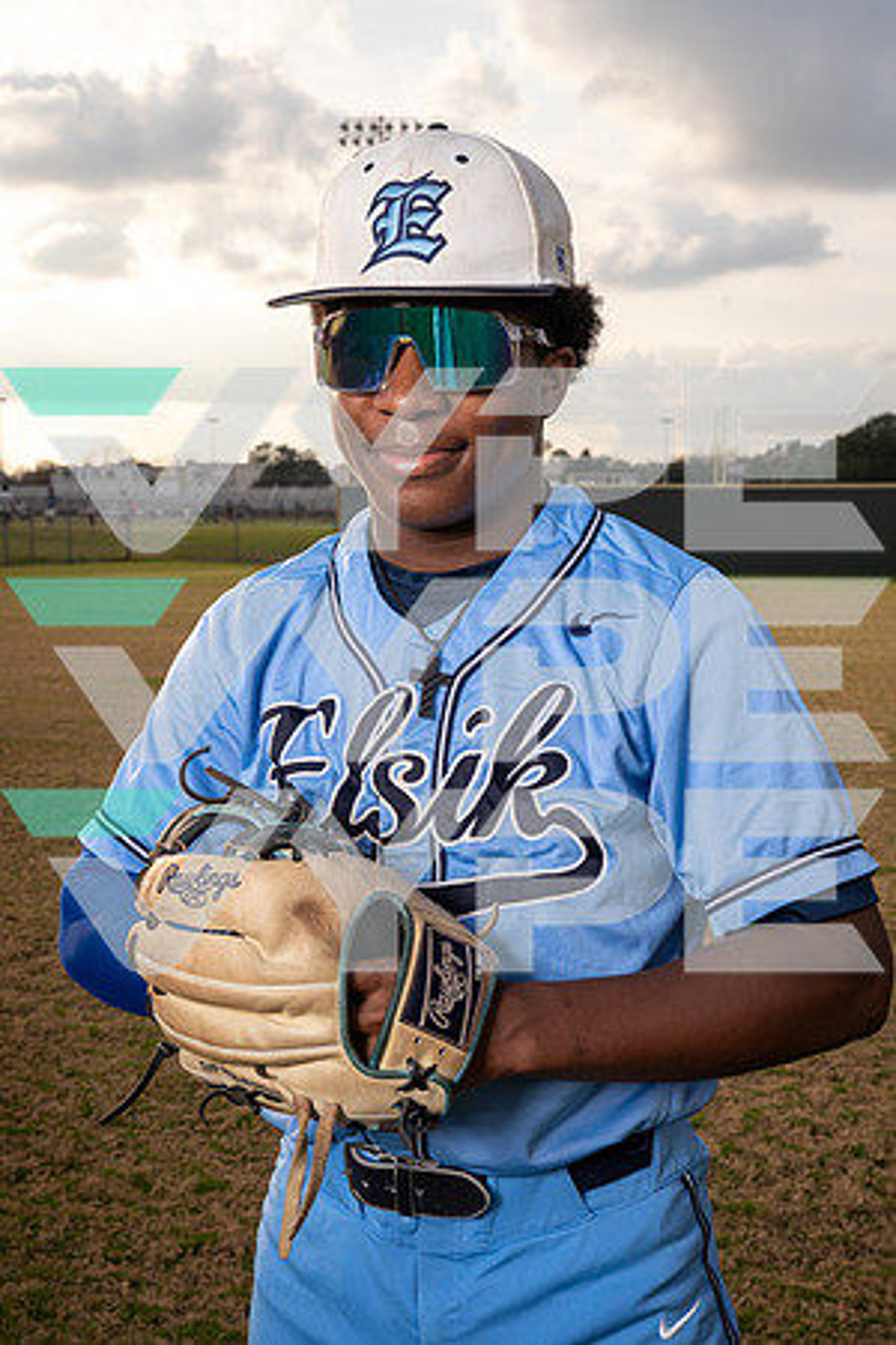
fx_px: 1755
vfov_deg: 41.9
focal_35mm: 47
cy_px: 672
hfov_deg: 28.6
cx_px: 448
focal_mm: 47
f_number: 11
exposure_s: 1/250
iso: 250
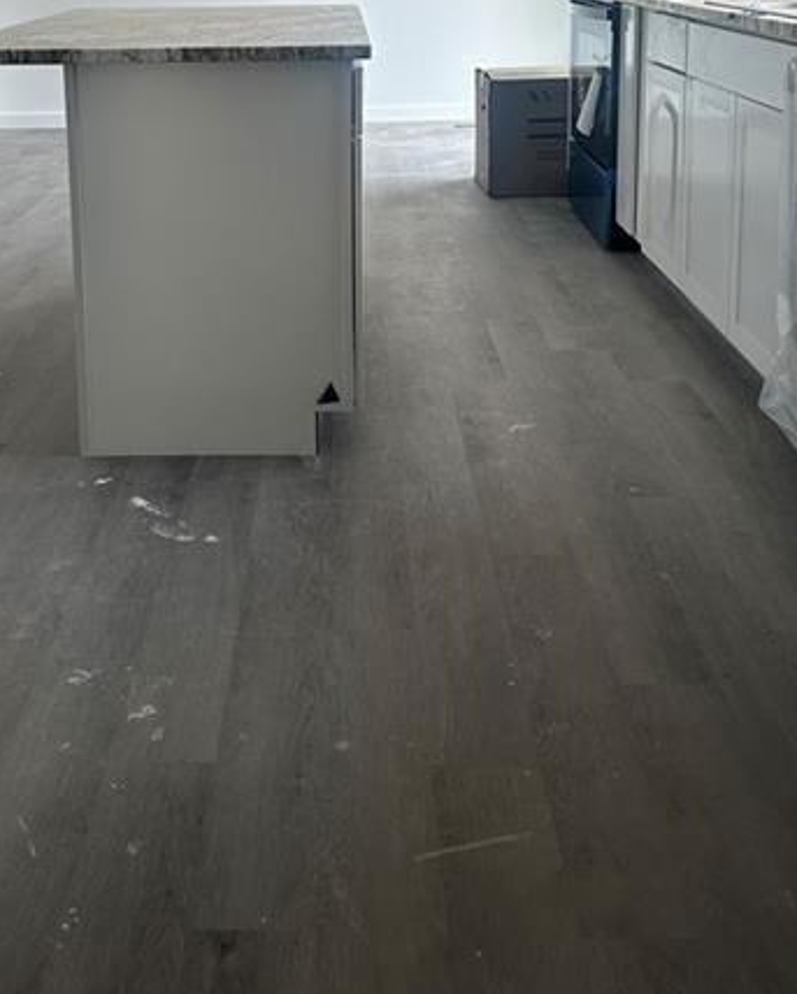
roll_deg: +2.0
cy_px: 165
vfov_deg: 41.4
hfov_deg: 35.5
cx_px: 295
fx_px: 1237
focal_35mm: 42
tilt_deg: -8.8
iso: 100
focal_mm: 6.86
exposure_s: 1/121
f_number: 1.78
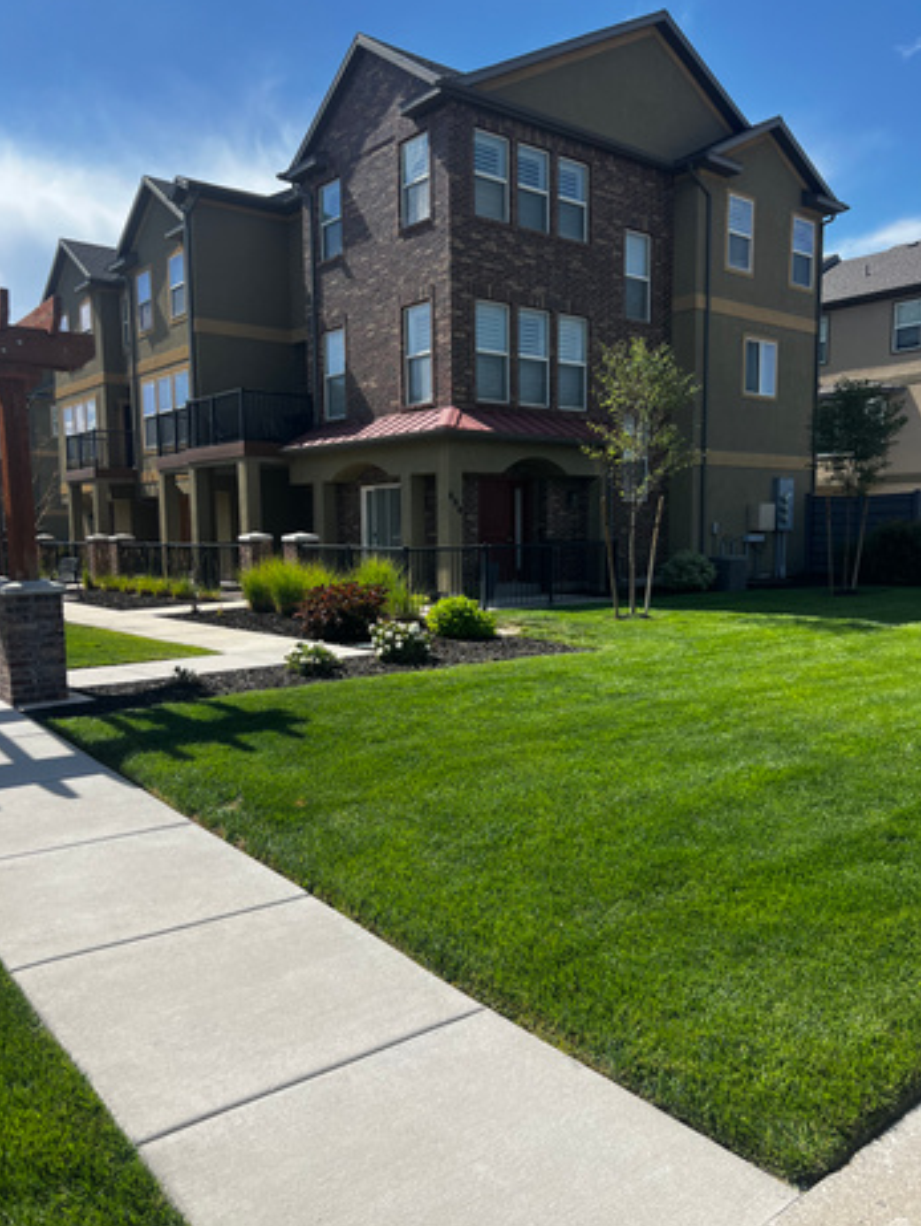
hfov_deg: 51.4
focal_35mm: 27
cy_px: 621
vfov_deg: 65.3
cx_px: 446
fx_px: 957
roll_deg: +0.5
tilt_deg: -4.1
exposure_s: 1/3077
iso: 50
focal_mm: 5.7
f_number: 1.5
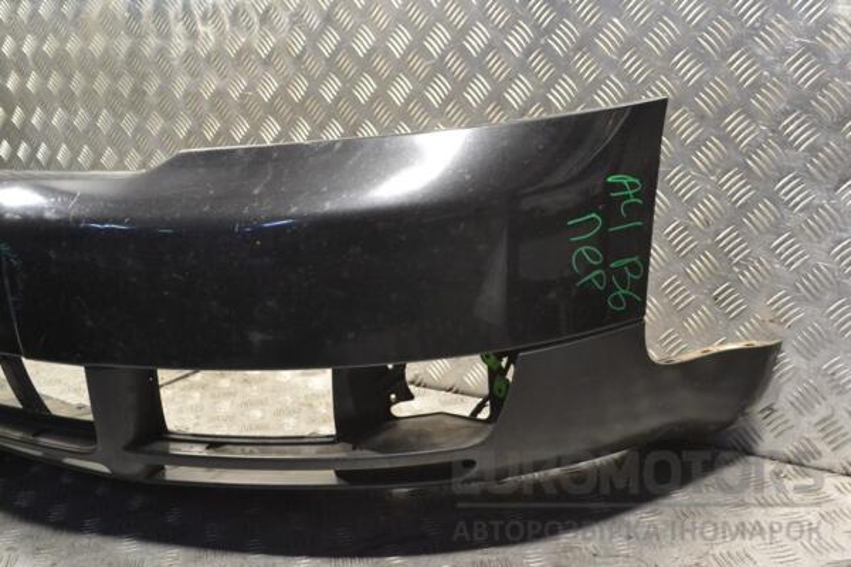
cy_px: 284
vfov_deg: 34.2
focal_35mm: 39
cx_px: 426
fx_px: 922
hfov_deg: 49.6
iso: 3200
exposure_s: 1/200
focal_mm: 26
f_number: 7.1
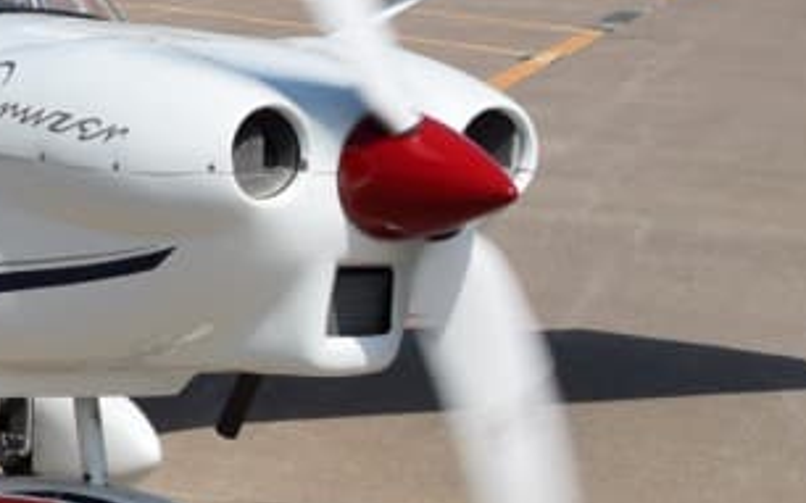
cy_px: -150
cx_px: -693
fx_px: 3425
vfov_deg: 8.3
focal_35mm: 156
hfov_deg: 12.2
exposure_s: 1/500
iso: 200
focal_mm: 26
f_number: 11
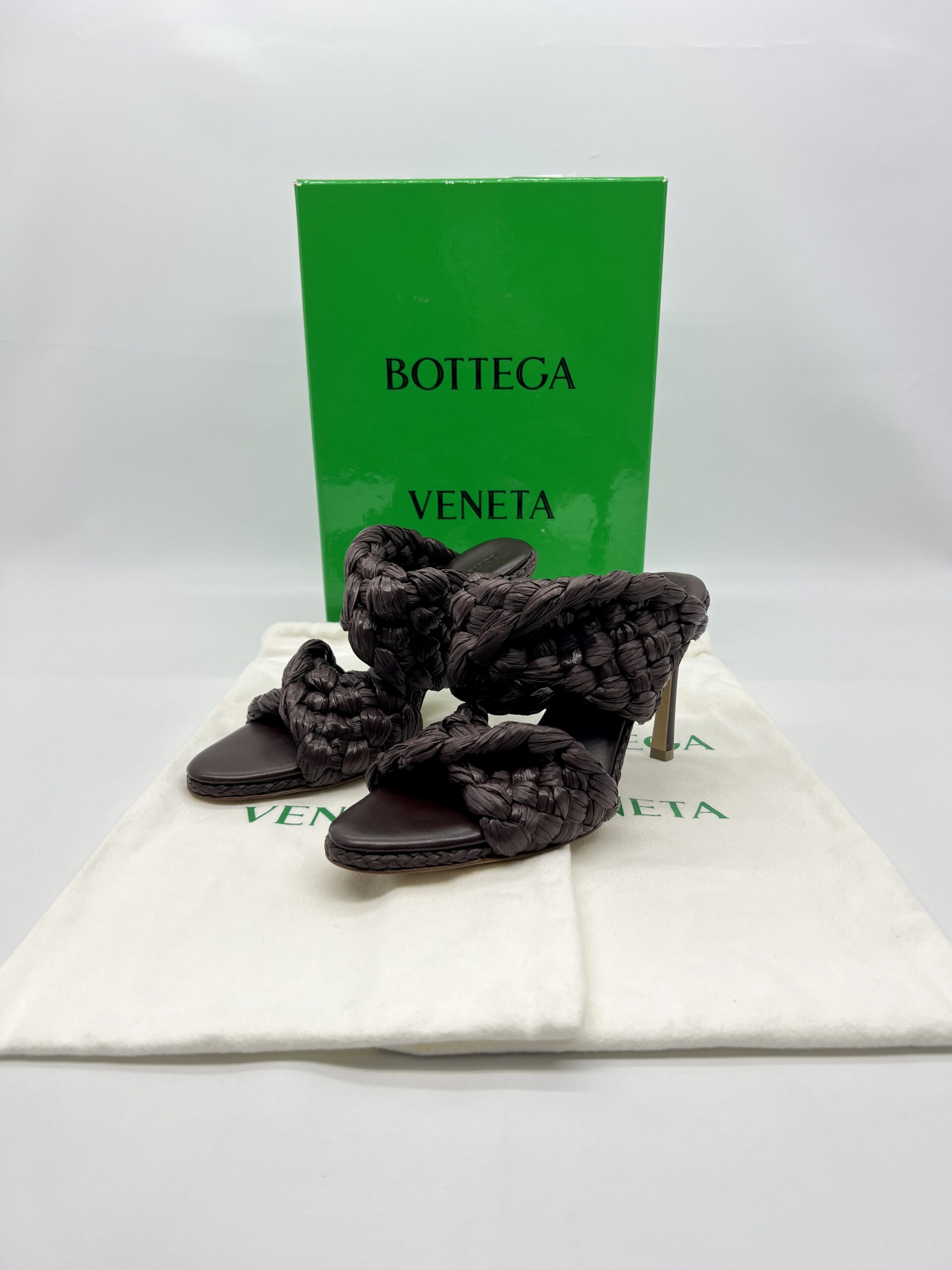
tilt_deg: -16.5
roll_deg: +0.0
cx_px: 476
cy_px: 635
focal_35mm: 26
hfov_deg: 53.1
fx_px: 953
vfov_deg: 67.3
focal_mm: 5.7
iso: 32
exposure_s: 1/113
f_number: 1.5
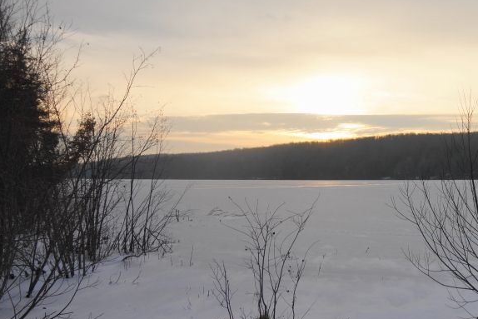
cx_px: 401
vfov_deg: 28.6
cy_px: 120
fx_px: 624
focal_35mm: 47
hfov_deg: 39.7
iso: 100
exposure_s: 1/125
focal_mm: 18
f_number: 5.6
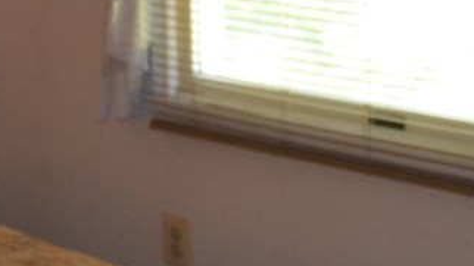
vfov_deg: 9.9
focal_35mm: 122
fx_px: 1530
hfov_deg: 17.2
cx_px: 4
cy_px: -22
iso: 1800
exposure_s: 1/60
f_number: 3.8
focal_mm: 23
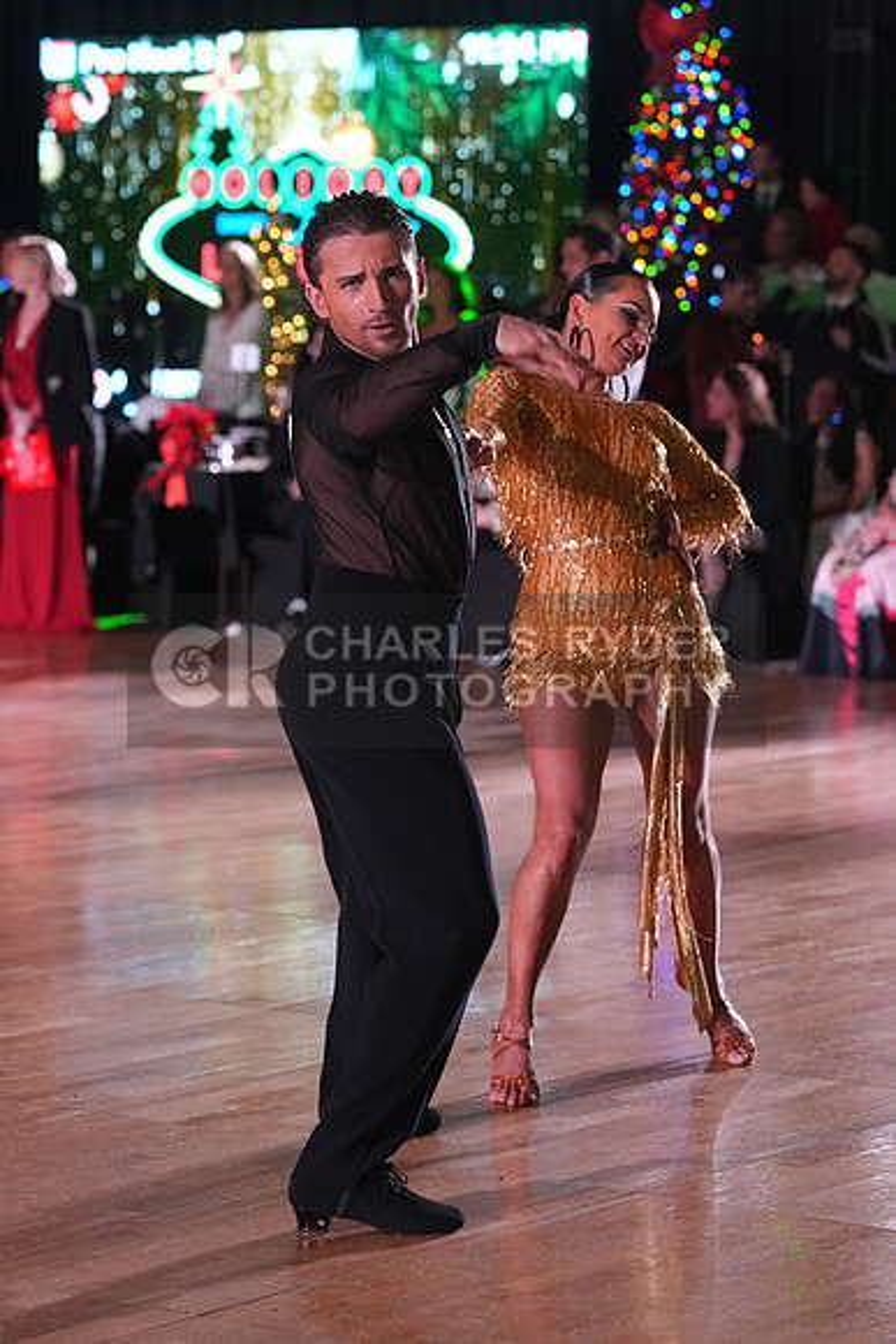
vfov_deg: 17.6
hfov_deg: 11.8
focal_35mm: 116
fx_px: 4328
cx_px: 448
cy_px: 672
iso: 4000
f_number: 4.5
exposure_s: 1/200
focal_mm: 116
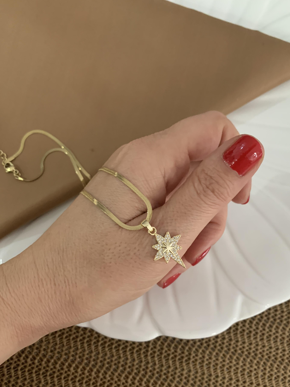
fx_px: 324
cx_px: 155
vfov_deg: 61.5
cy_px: 213
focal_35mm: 29
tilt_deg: -81.4
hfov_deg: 48.2
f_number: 1.8
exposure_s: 1/40
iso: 400
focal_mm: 4.25
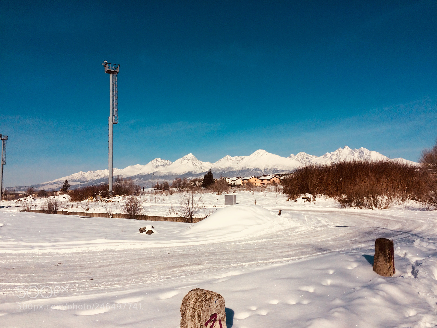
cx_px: 218
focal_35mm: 29
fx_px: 366
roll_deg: +2.1
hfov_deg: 61.7
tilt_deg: +2.1
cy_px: 164
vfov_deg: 48.2
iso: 32
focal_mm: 4.15
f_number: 2.2
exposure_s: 1/8264
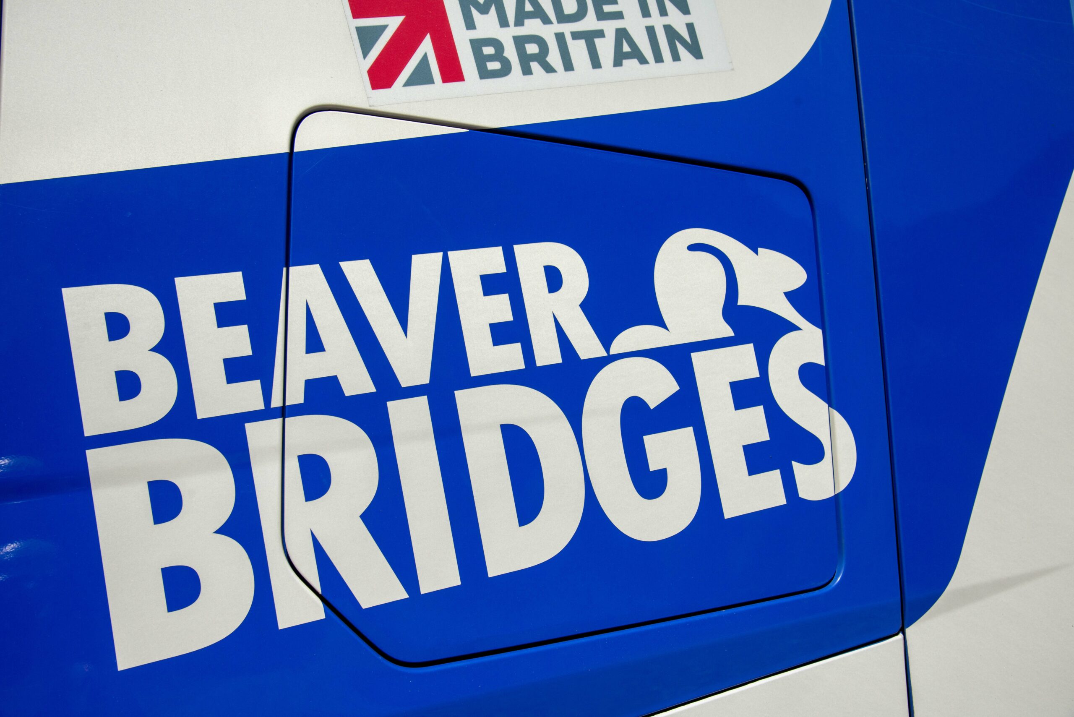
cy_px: 358
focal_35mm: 38
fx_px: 1134
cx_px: 537
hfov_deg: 50.7
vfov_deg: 35.1
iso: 500
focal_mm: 38
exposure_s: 1/1600
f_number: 8
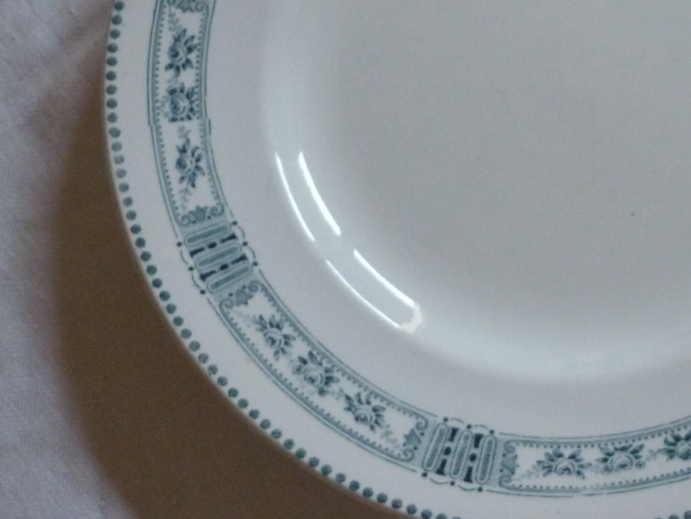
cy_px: 101
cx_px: 586
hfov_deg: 31.1
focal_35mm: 60
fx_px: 1198
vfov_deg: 24.0
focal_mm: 5.5
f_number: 2.8
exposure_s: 1/30
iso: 400
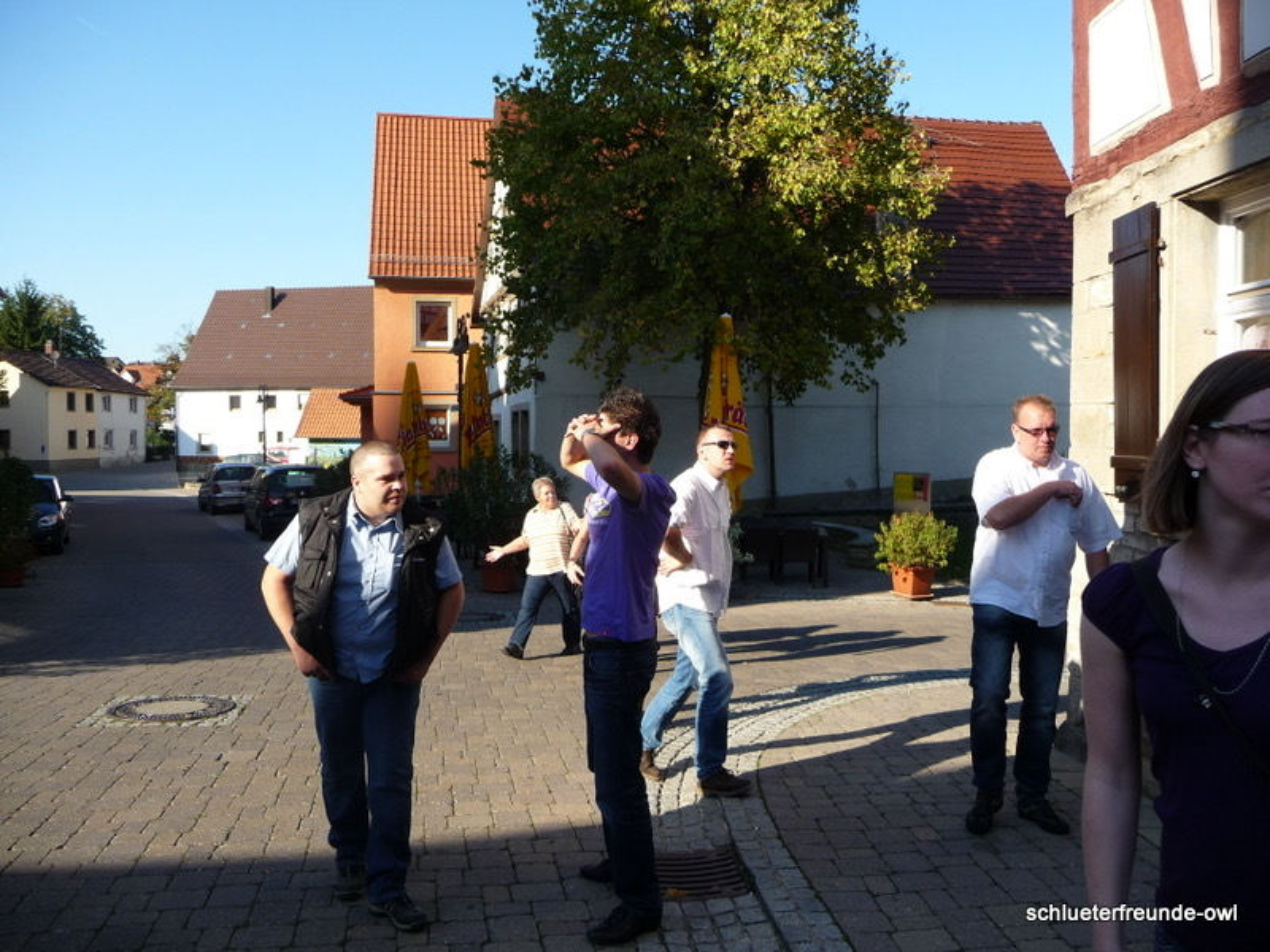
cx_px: 635
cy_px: 476
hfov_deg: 63.4
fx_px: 1027
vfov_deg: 49.7
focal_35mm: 28
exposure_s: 1/500
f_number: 3.3
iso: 100
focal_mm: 4.7
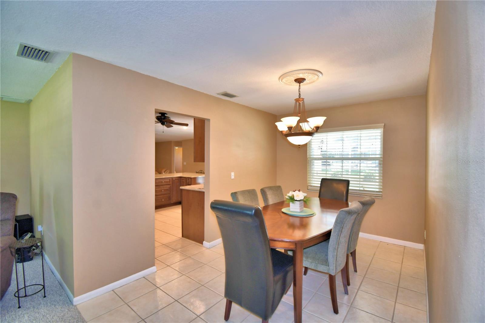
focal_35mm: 15
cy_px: 162
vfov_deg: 77.3
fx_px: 202
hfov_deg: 100.4
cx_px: 242
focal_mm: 10
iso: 200
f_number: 4.5
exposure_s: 1/30
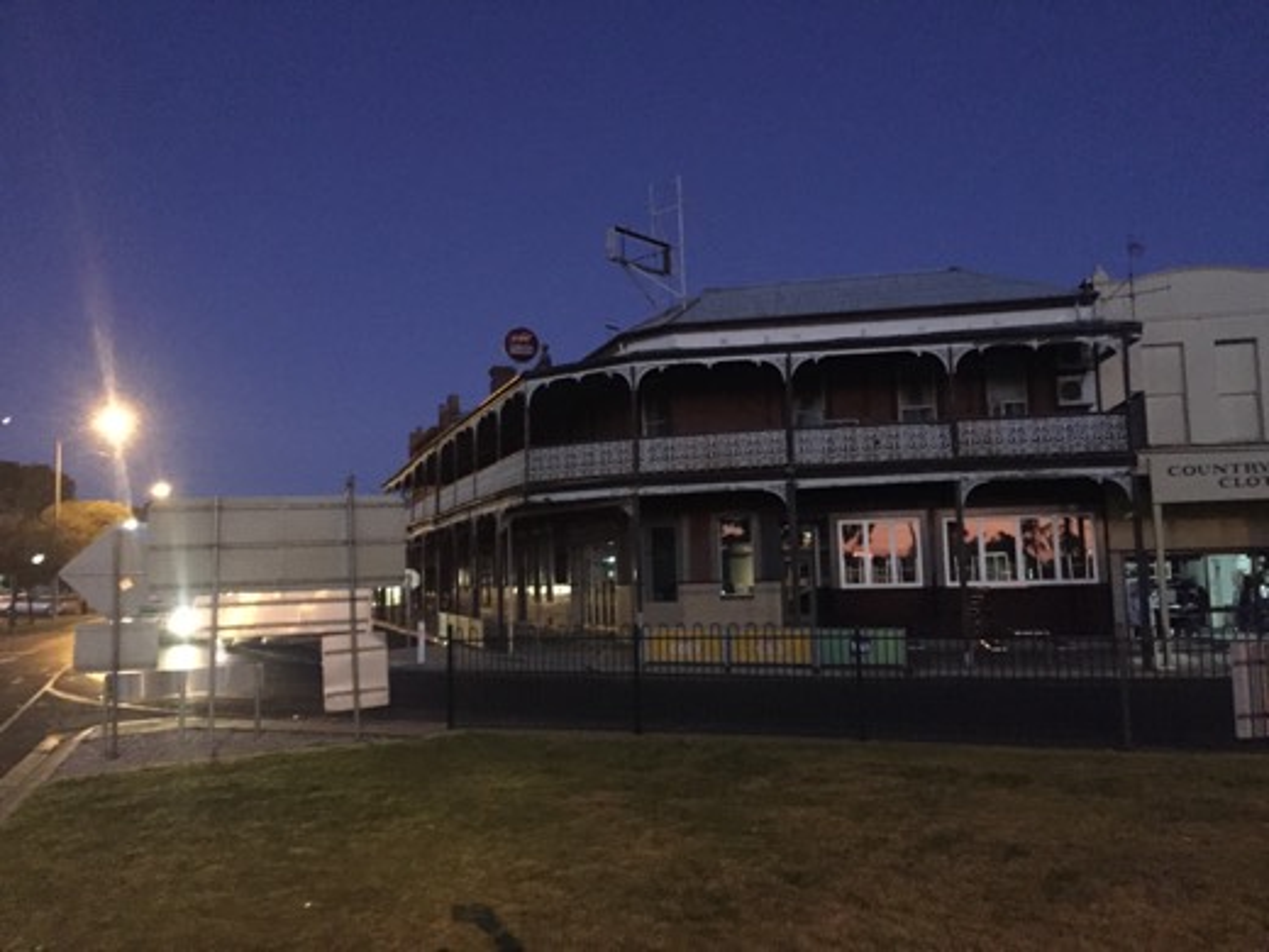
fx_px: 1063
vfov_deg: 48.2
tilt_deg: +5.9
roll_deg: +0.9
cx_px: 634
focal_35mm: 29
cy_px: 476
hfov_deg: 61.7
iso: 1250
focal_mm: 4.15
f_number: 2.2
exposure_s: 1/15
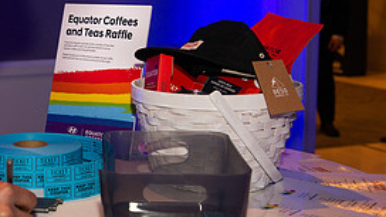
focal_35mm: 76
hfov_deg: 26.5
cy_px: 52
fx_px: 778
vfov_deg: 15.8
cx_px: 6
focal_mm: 34
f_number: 4.5
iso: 640
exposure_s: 1/160
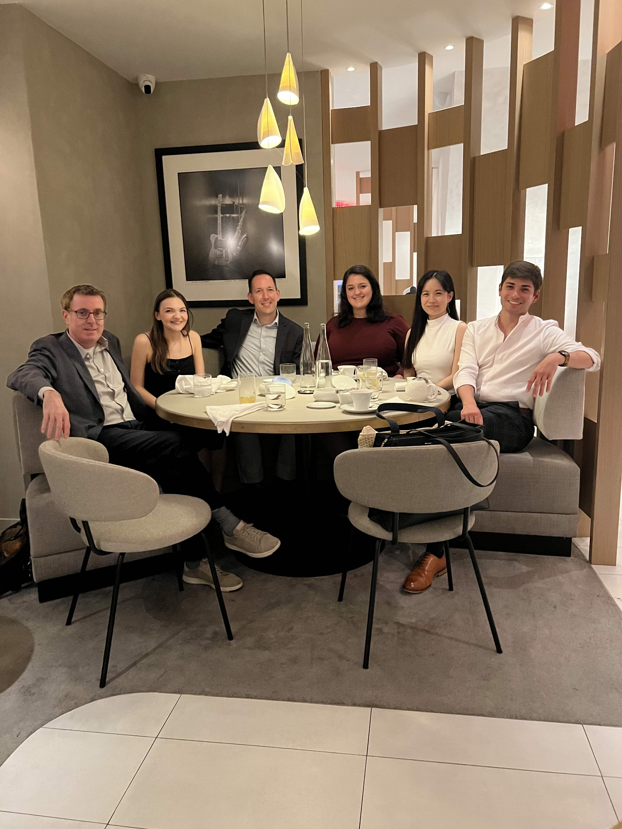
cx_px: 311
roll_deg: +1.8
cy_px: 414
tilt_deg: -8.5
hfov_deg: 53.1
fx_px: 623
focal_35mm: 26
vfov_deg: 67.3
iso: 1000
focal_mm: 5.7
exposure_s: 1/30
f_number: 1.5
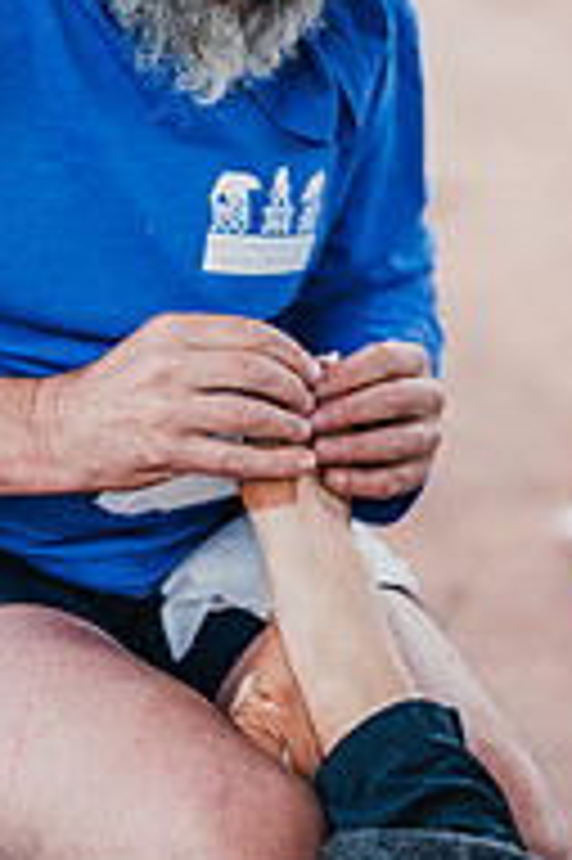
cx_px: 234
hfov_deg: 11.6
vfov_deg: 17.3
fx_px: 2817
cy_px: 347
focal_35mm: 118
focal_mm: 50
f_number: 1.4
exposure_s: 1/250
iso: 100
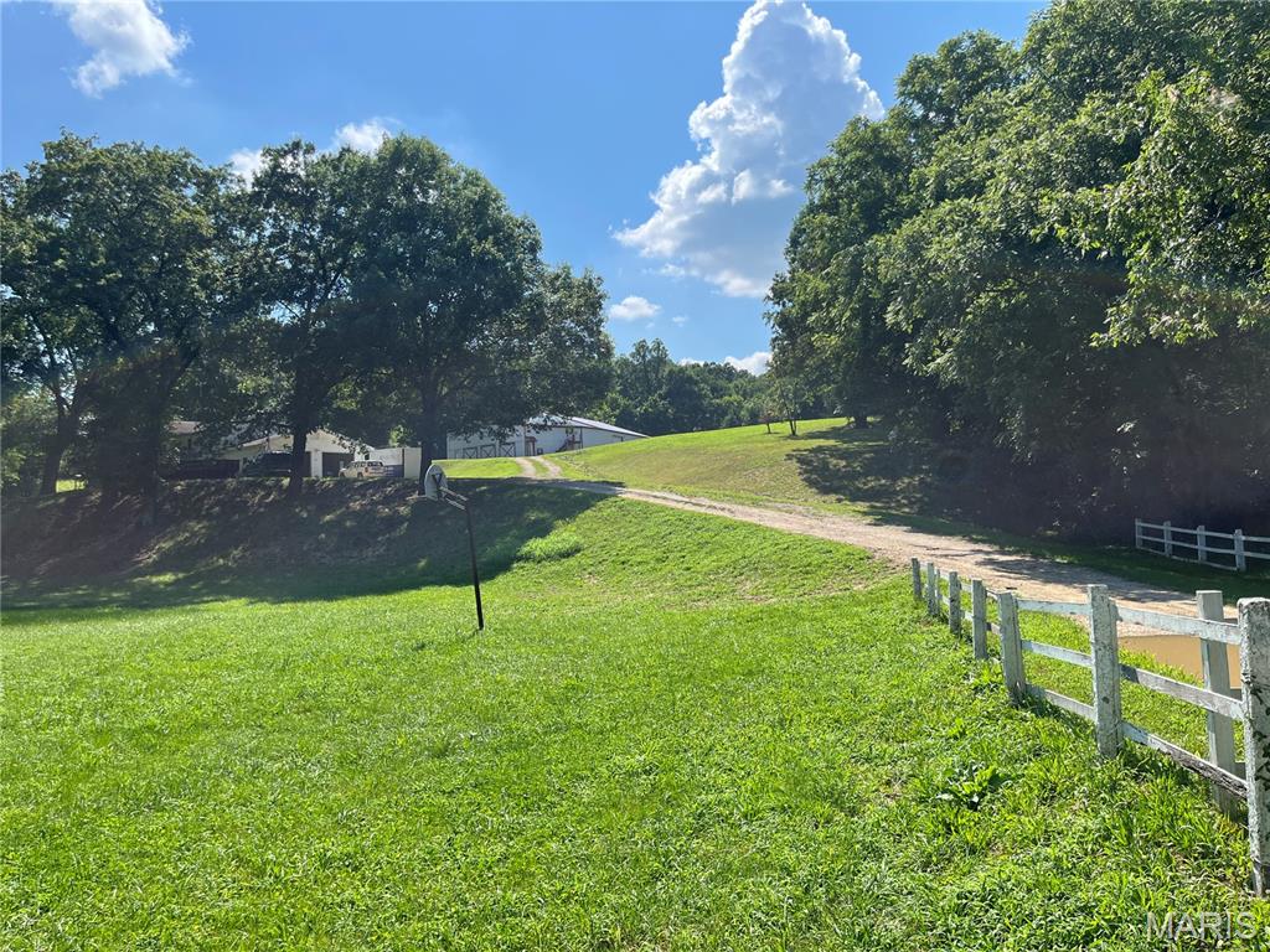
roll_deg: +1.8
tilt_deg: +2.2
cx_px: 635
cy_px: 476
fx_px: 954
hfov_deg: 67.3
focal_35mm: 26
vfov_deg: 53.1
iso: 50
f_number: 1.6
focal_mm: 5.1
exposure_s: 1/2967
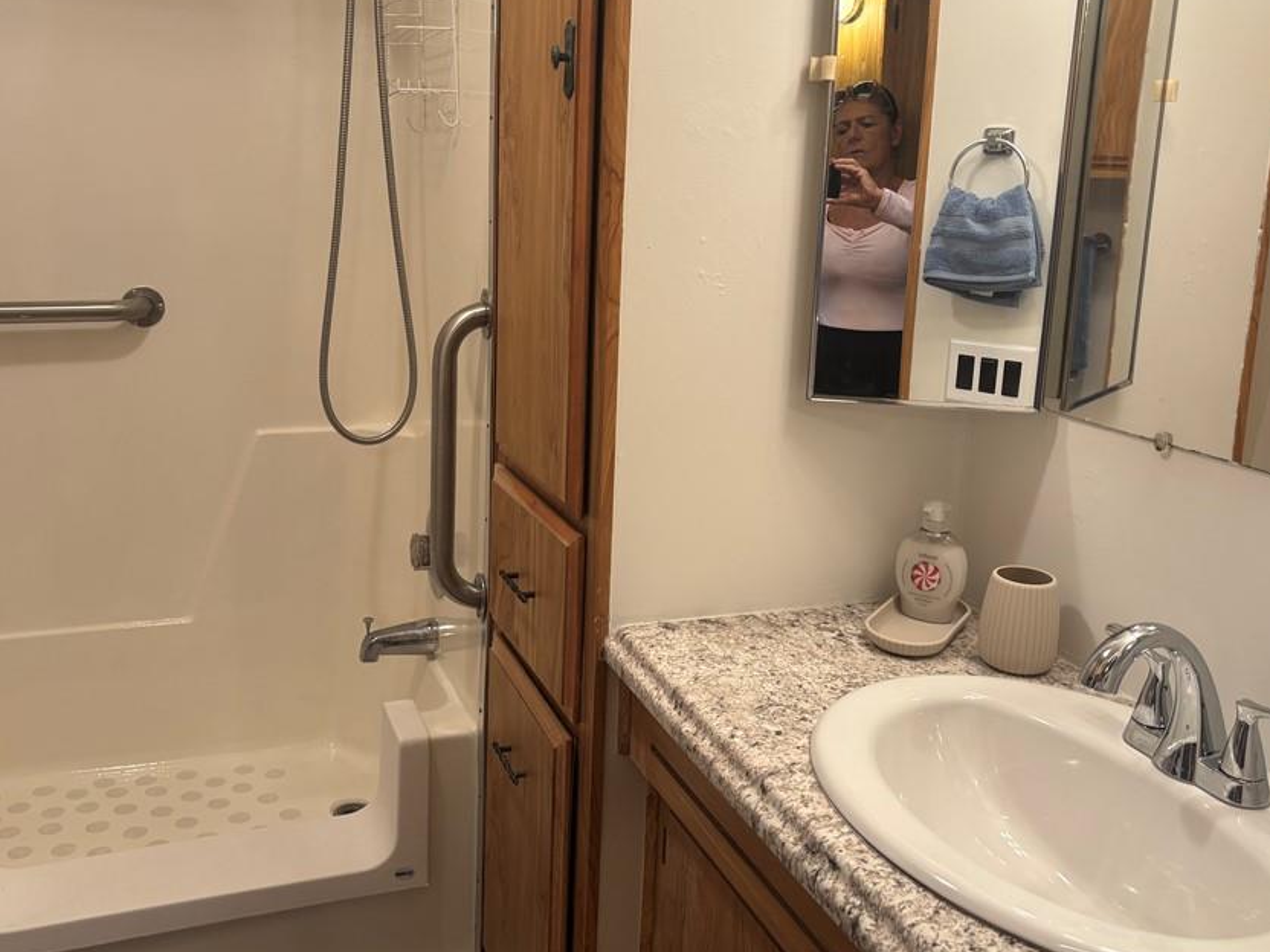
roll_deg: -1.9
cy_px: 395
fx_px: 1174
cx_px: 609
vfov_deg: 44.0
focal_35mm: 32
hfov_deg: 56.8
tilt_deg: -9.5
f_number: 1.6
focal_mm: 5.96
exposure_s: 1/60
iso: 80
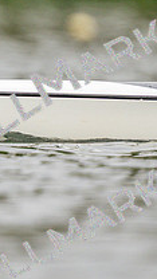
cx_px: -170
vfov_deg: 0.8
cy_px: 48
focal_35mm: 2625
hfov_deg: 0.5
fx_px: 19427
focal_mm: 600
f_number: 4
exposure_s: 1/2000
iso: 250
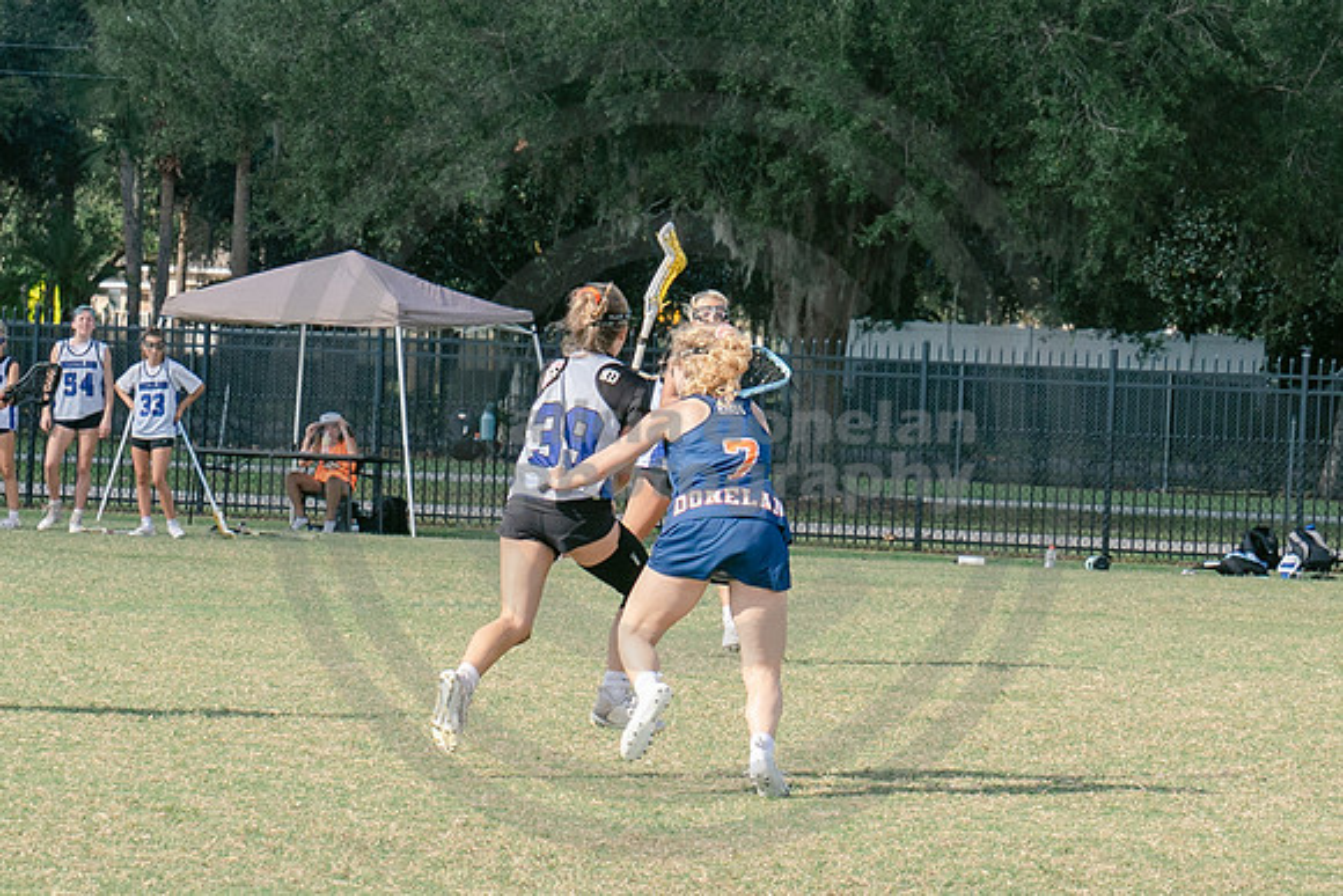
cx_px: 747
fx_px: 8281
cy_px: 459
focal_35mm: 222
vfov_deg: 6.2
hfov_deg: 9.3
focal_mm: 70
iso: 250
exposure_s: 1/800
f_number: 5.6
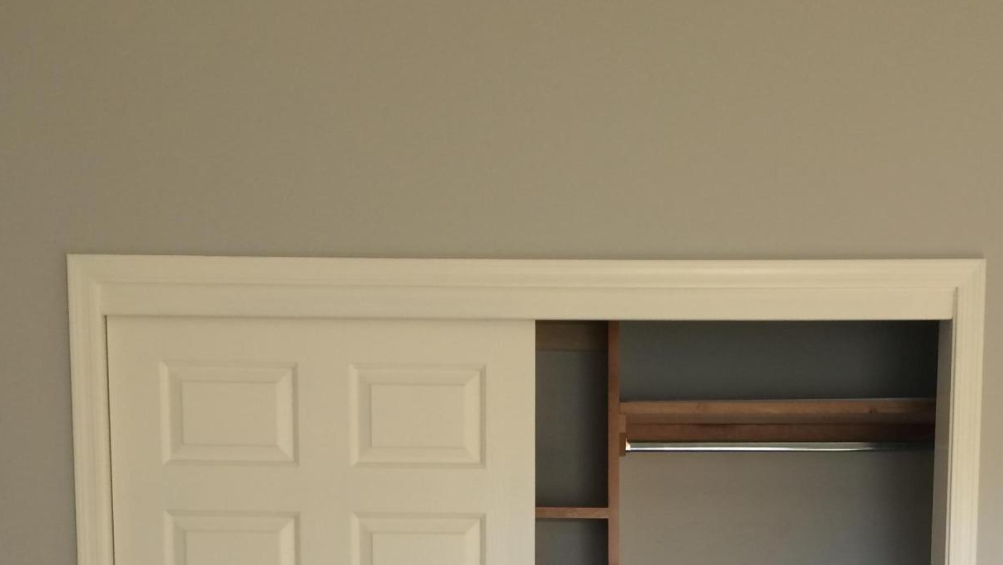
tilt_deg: -5.7
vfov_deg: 21.0
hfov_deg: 39.8
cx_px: 570
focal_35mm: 52
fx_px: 1383
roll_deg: +2.2
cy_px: 731
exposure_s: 1/40
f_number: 2.2
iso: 32
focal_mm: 4.15
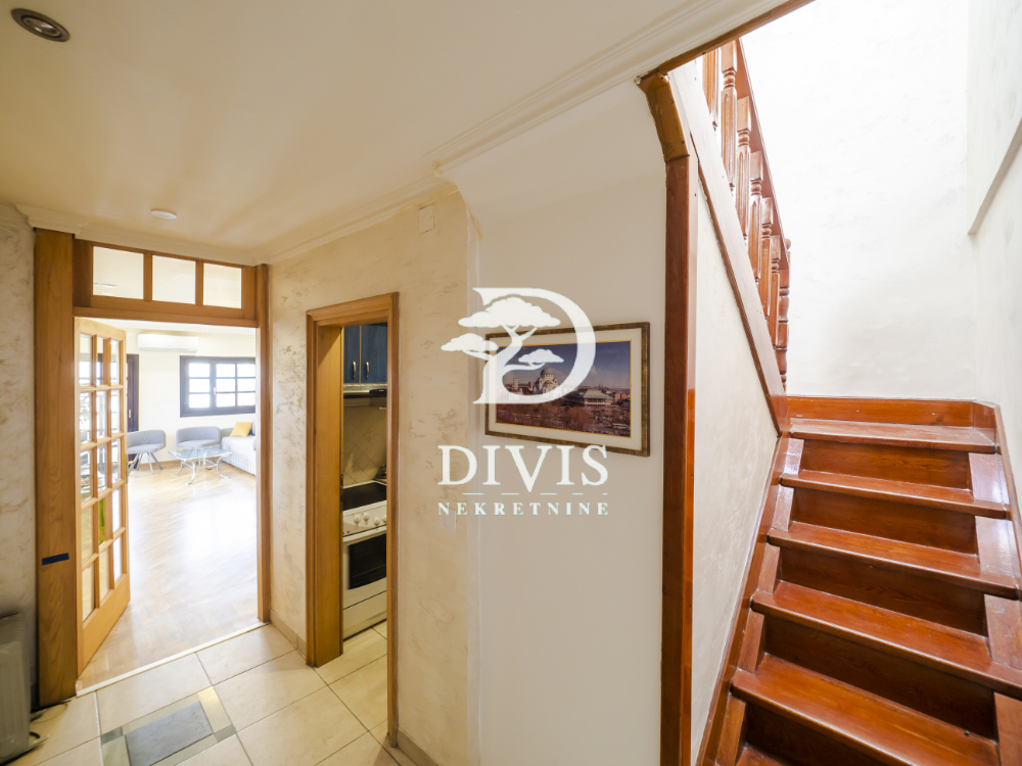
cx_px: 511
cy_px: 383
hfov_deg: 102.1
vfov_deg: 85.7
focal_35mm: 14
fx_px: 413
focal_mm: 7
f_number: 4
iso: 400
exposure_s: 1/20
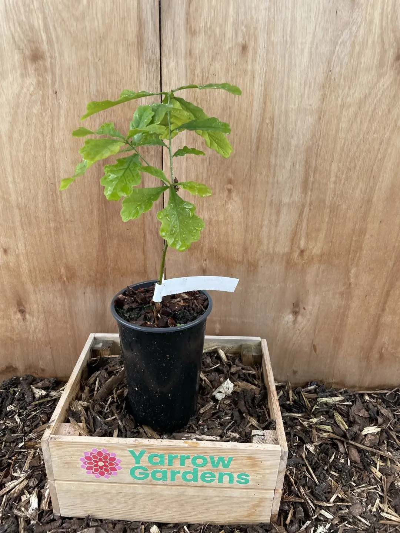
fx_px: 401
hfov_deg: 53.1
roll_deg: -0.6
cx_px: 200
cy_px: 266
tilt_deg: -23.9
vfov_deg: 67.3
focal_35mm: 26
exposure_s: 1/121
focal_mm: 4.2
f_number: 1.6
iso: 125
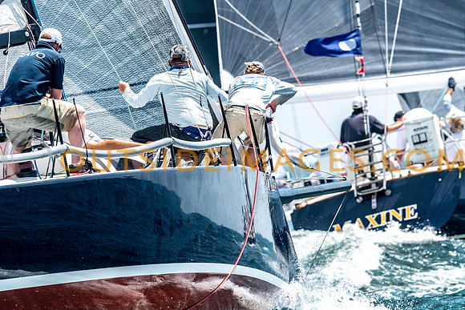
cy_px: 155
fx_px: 5814
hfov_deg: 4.6
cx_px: 232
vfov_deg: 3.1
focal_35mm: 450
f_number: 5.6
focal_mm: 300
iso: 320
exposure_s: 1/1600
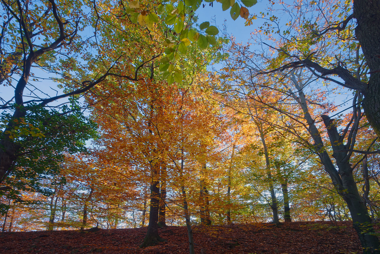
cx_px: 190
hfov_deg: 96.7
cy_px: 127
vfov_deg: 73.8
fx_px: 169
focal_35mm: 16
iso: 100
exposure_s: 1/3.33
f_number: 11
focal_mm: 16
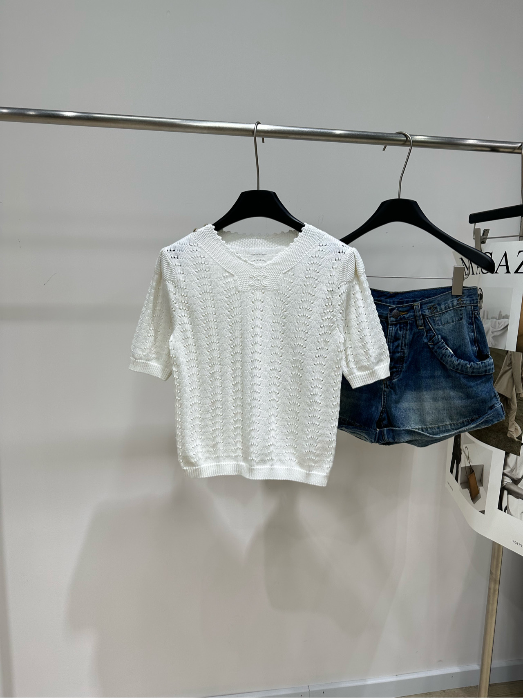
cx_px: 262
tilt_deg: -8.8
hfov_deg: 56.8
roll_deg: -1.5
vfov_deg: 71.6
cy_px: 349
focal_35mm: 24
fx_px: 484
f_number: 1.78
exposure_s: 1/233
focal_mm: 6.86
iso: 80
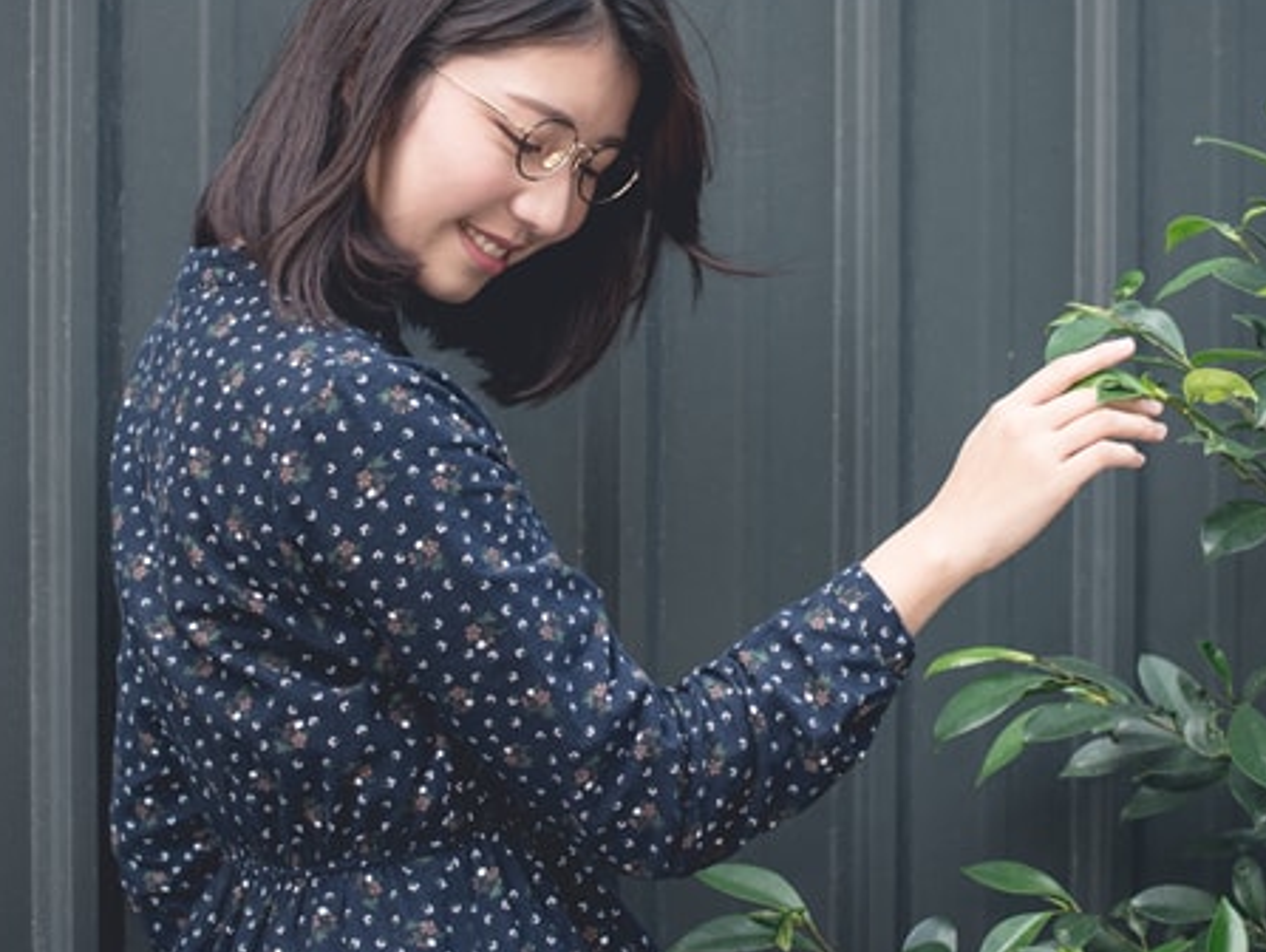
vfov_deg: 17.2
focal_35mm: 86
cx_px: 643
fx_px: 3148
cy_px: 400
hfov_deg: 22.7
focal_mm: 50
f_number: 4
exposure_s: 1/100
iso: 100
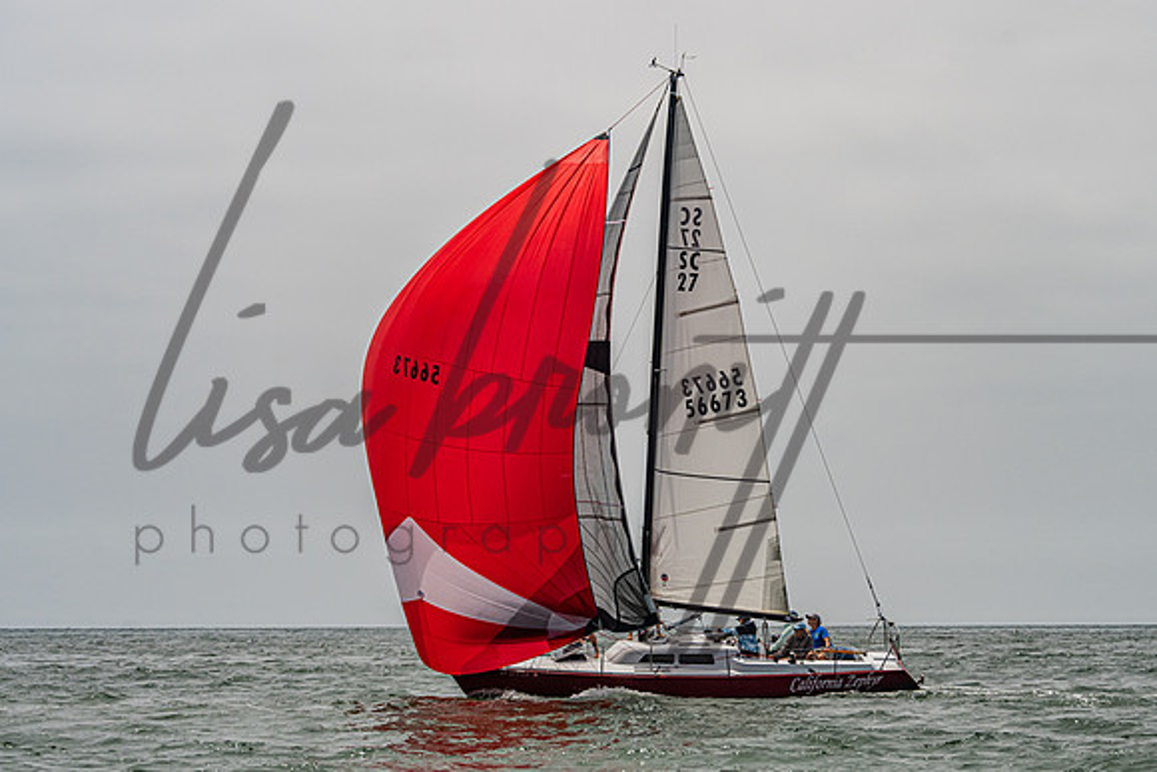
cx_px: 642
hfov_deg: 17.3
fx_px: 3812
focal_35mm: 119
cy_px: 344
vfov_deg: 11.6
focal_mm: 89
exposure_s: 1/3200
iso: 500
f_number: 8
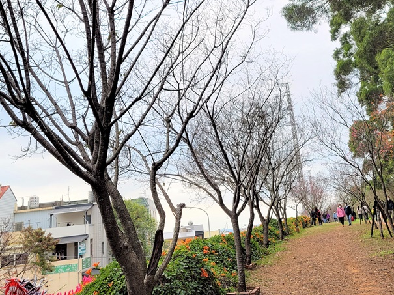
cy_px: 76
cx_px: 242
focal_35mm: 43
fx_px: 489
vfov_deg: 32.9
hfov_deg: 43.6
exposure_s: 1/312
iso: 40
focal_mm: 5.4
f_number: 1.8
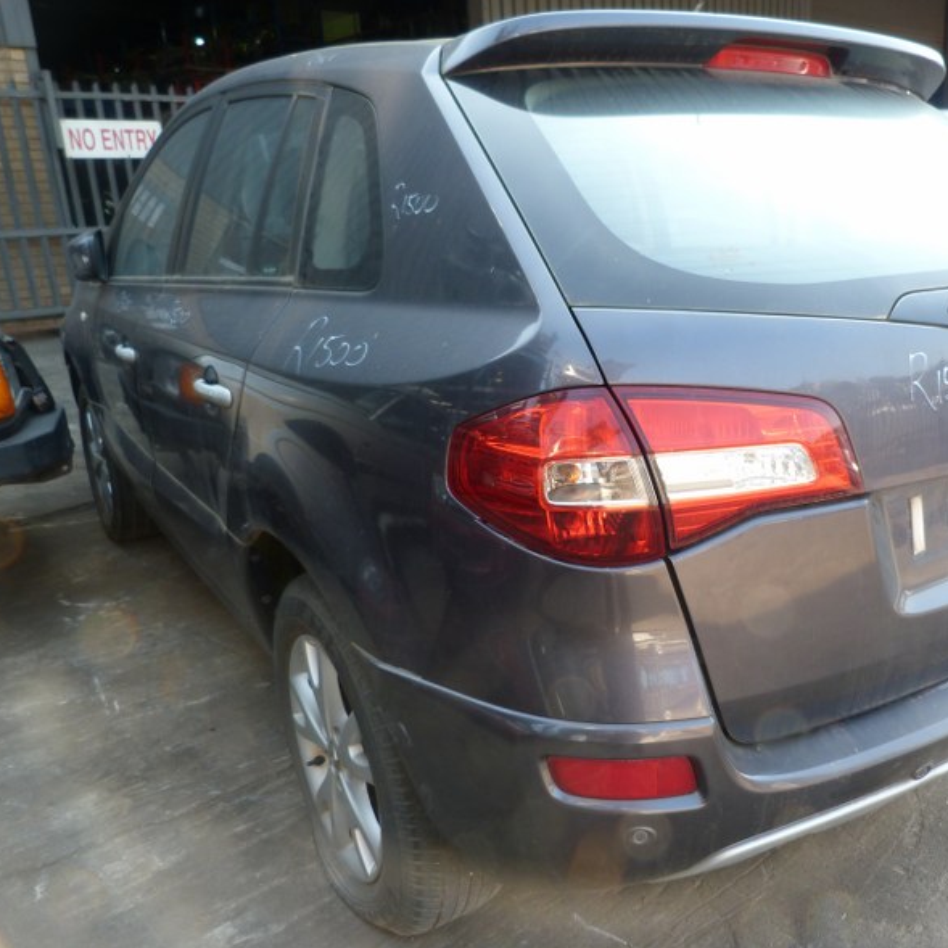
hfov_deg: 53.0
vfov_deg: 54.0
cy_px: 480
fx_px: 930
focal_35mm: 30
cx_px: 633
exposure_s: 1/60
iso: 80
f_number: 2.8
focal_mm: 4.5
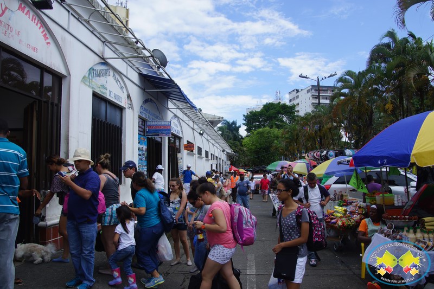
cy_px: 144
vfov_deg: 43.6
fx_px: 362
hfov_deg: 61.9
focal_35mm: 30
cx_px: 217
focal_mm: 20
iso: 100
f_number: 11
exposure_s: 1/160
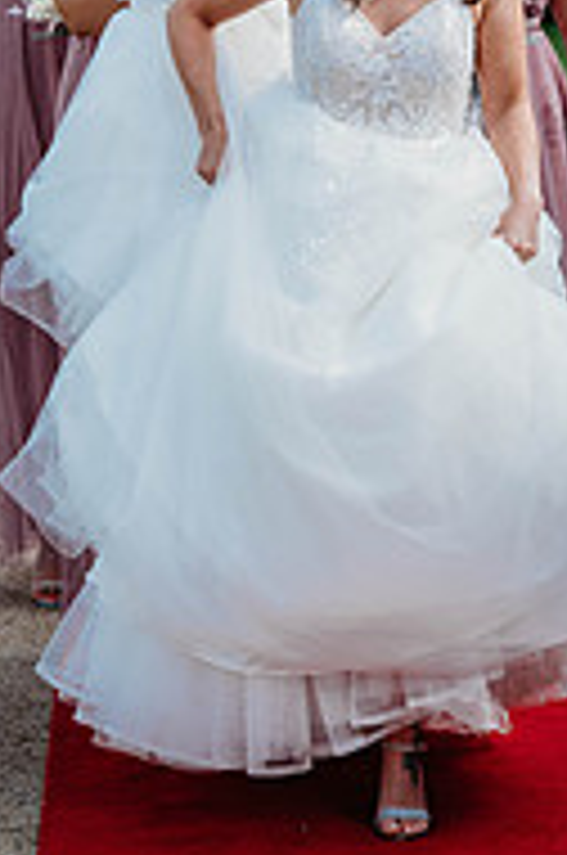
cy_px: 243
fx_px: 4766
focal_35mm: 201
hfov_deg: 6.8
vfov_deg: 10.2
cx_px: 524
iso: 100
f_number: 3.2
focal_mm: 85
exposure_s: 1/1250
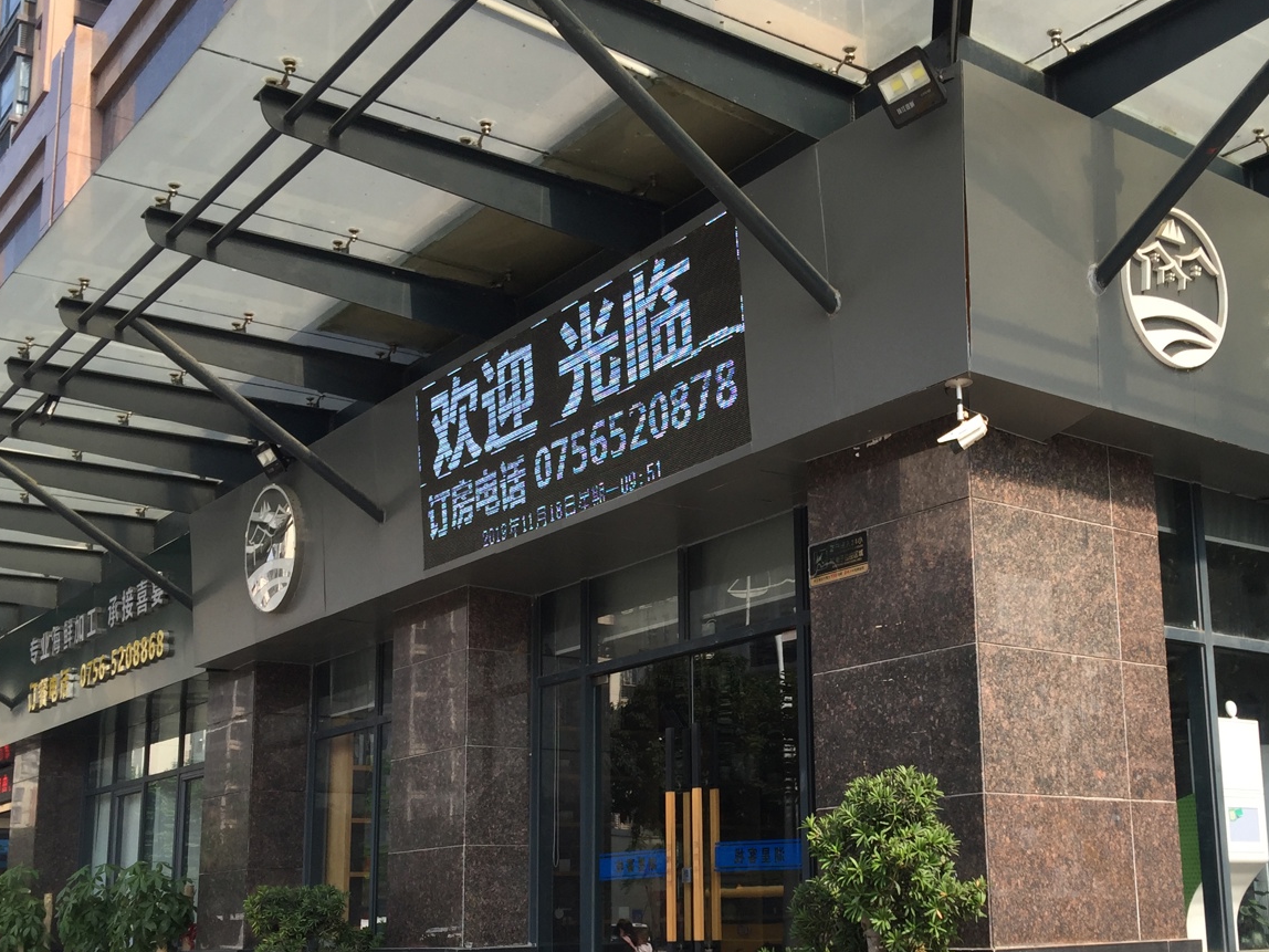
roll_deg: -1.8
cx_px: 744
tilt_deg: +8.7
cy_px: 642
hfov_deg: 44.6
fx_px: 1540
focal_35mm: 42
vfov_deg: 34.0
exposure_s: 1/719
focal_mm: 4.15
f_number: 2.2
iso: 32
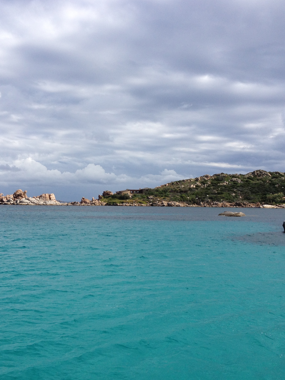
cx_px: 129
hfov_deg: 30.9
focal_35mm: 47
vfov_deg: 40.4
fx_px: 516
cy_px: 189
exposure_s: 1/2404
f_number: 2.4
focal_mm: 4.28
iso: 64
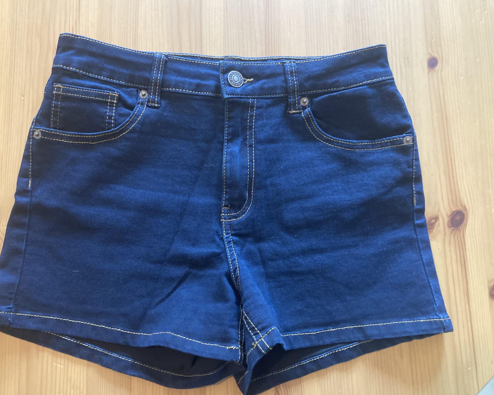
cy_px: 195
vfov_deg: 48.5
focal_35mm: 30
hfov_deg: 58.7
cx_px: 223
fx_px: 439
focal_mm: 3.99
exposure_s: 1/30
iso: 500
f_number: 1.8
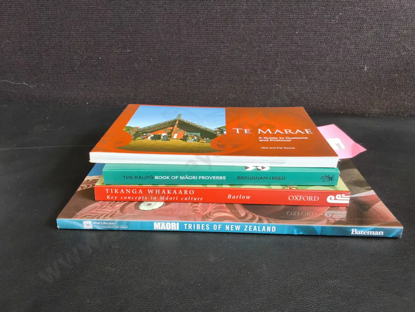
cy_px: 156
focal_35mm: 27
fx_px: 324
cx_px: 208
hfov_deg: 65.3
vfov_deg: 51.4
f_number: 2
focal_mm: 2.87
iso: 125
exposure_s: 1/100
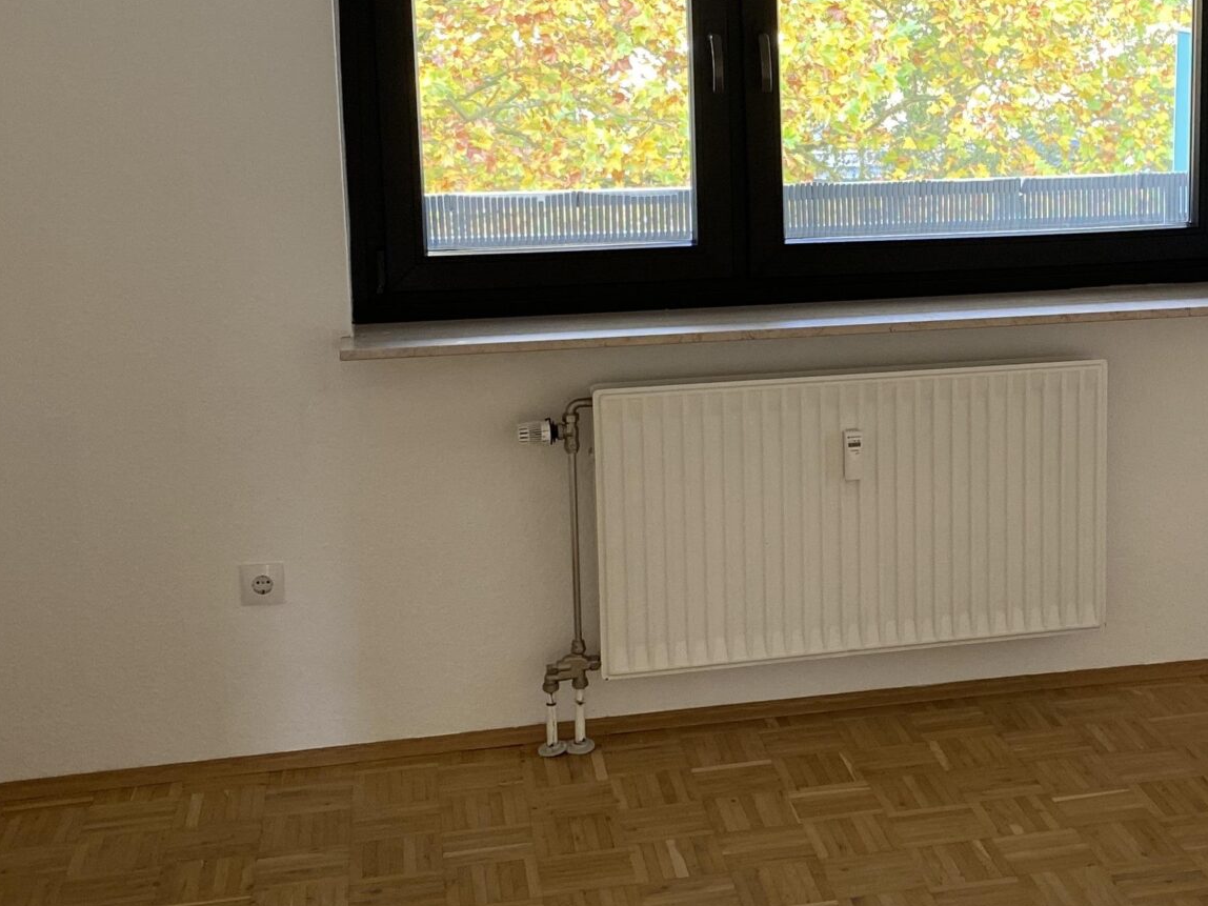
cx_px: 948
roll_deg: -0.7
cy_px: 346
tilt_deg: -10.1
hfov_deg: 32.4
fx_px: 2024
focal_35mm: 58
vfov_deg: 25.2
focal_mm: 4.25
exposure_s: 1/50
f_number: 1.8
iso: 100
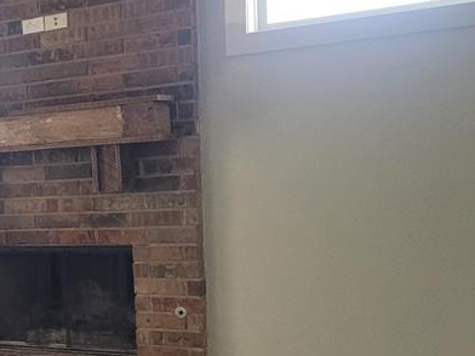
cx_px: -84
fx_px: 933
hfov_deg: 25.8
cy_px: 247
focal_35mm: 68
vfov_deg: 21.5
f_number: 1.8
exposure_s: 1/120
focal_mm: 5.4
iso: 320
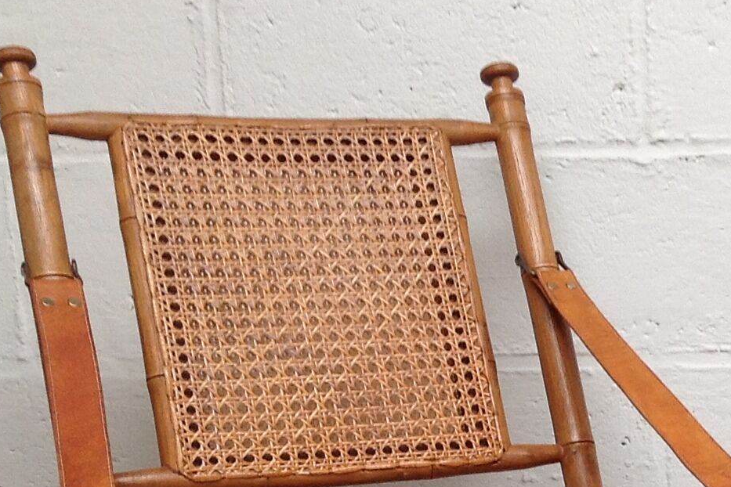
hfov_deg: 19.2
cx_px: 843
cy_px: 598
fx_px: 2051
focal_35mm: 101
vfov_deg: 13.2
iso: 80
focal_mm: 4.28
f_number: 2.4
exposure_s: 1/24
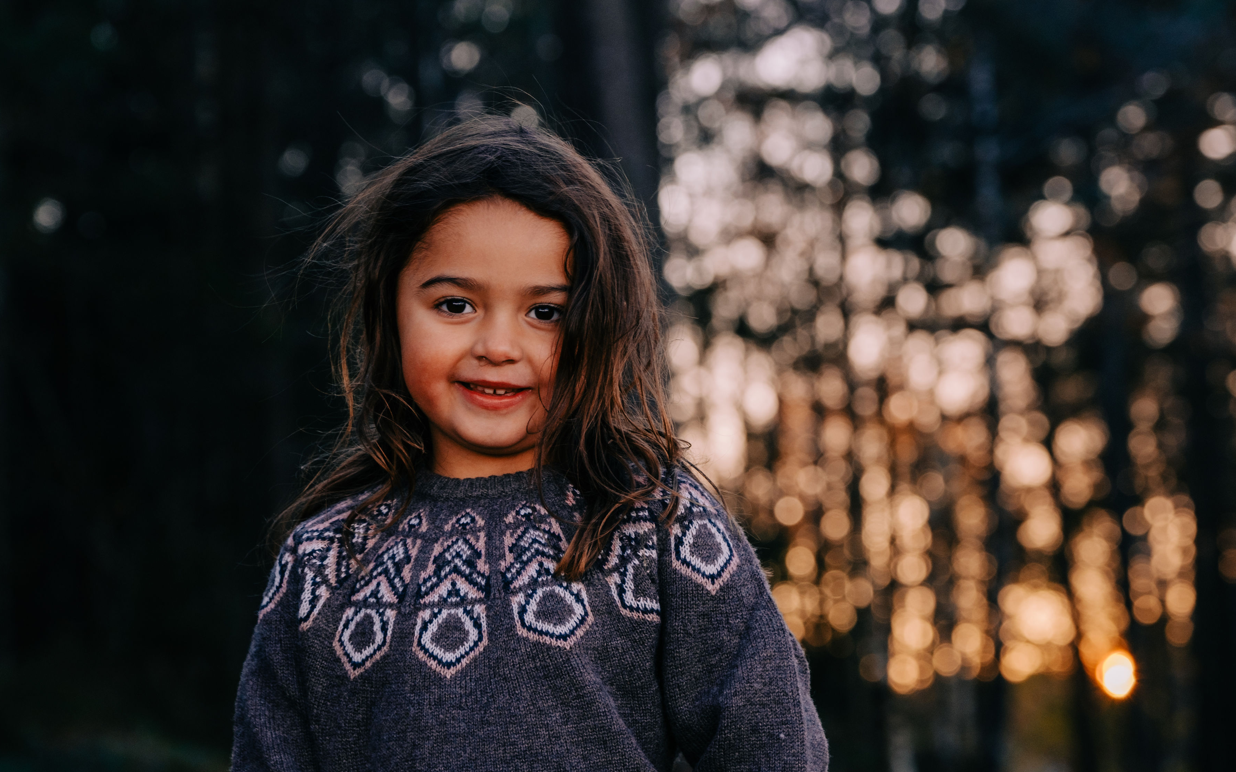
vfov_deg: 9.1
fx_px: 4851
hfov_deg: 14.5
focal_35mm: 144
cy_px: 336
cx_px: 575
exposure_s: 1/125
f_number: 4.5
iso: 500
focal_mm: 87.1
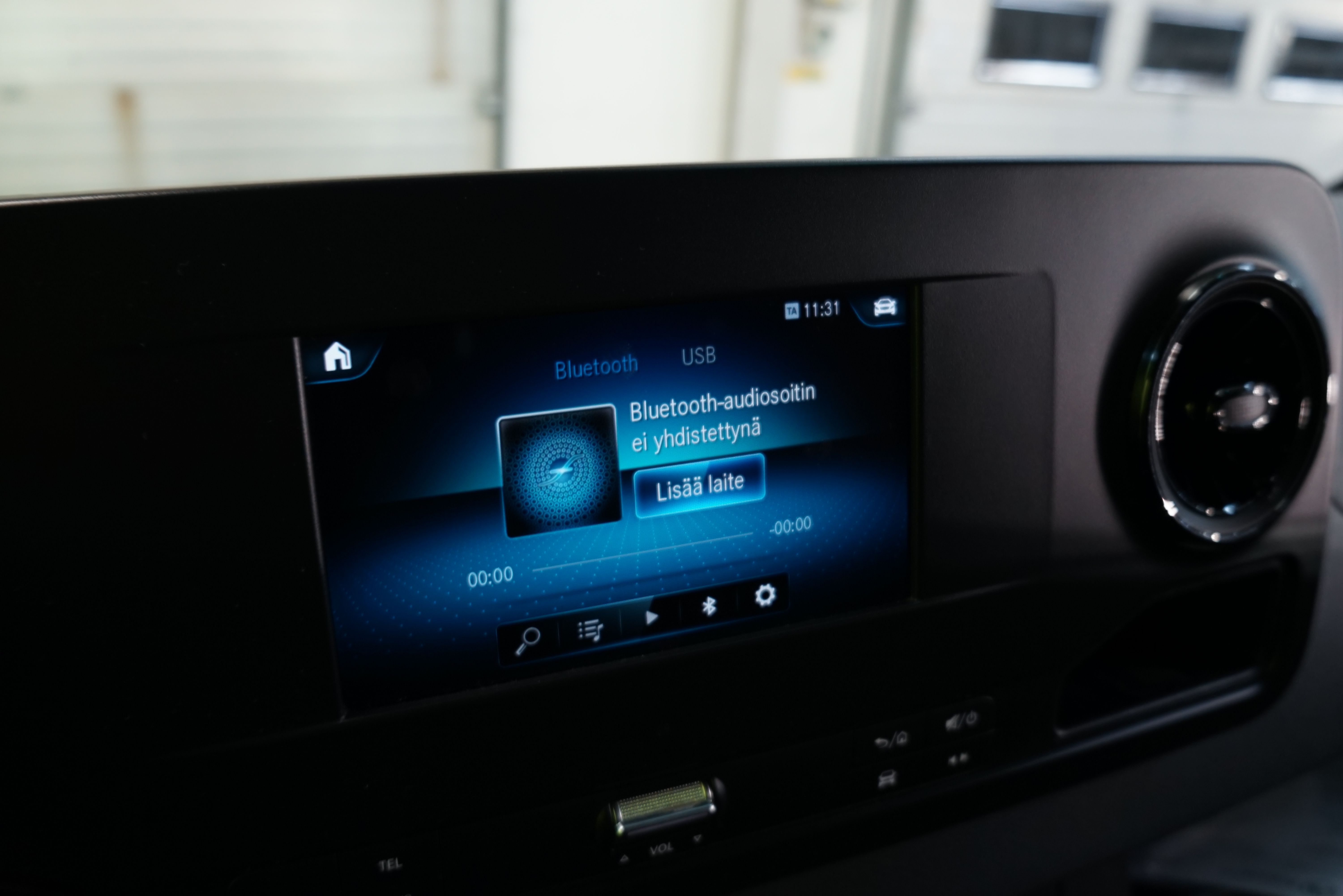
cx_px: 672
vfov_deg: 38.9
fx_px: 1268
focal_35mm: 34
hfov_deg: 55.8
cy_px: 448
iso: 640
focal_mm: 34
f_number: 6.3
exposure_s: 1/15
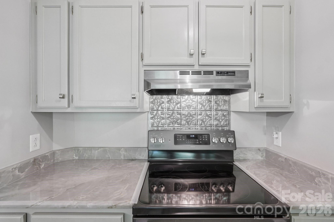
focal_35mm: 16
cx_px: 167
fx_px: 146
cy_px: 111
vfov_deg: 74.6
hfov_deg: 97.6
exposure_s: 1/3.33
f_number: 8
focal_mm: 10.5
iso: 400
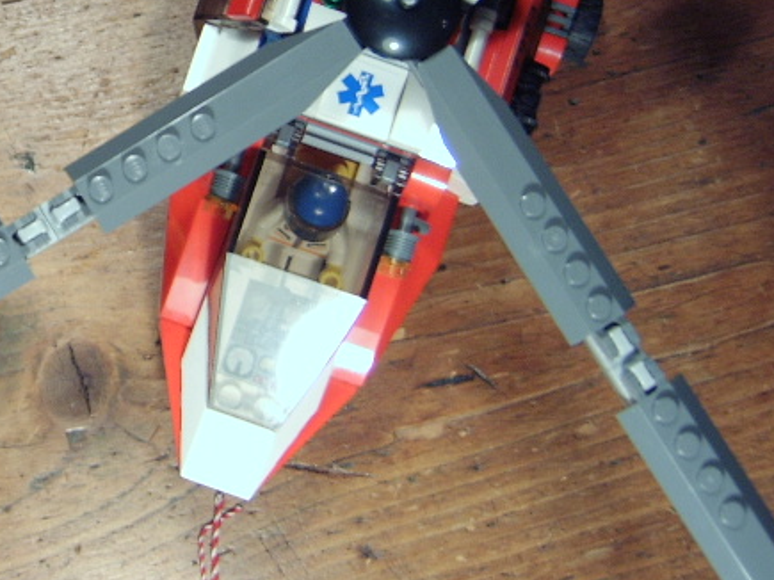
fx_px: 1632
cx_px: -37
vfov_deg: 19.7
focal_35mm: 73
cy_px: 30
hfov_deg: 25.1
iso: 100
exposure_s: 1/13
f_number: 2.7
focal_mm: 8.13
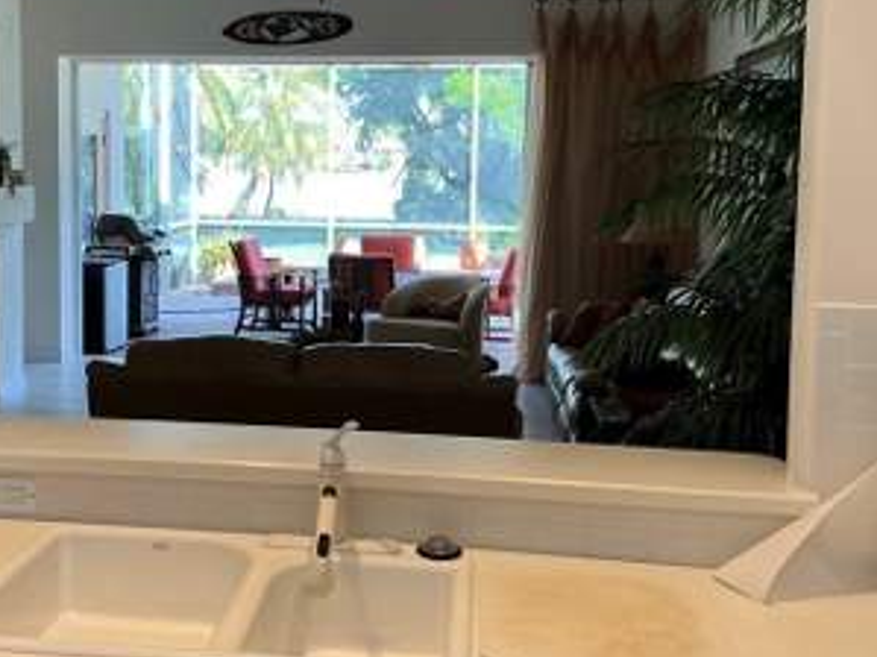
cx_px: 317
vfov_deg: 32.1
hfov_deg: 41.7
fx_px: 1140
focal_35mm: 45
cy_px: 258
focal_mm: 3
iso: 40
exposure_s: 1/60
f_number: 1.8
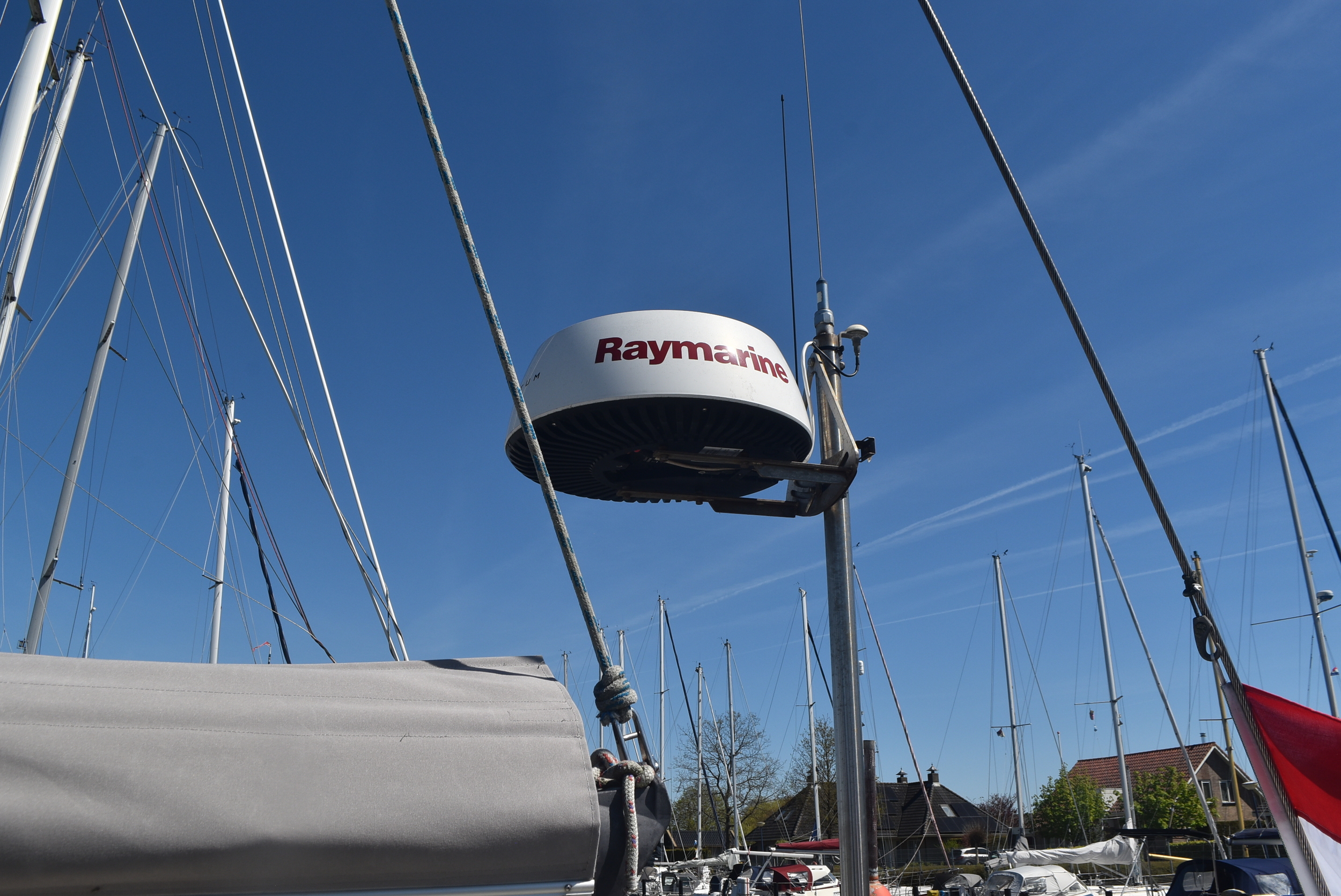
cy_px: 448
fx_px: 1006
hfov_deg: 67.3
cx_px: 670
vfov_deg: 48.0
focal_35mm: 27
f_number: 11
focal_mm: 18
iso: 200
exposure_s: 1/500
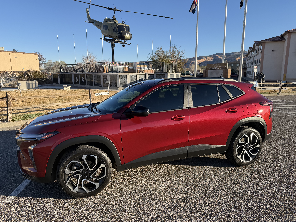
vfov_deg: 56.8
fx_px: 205
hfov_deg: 71.6
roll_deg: +0.7
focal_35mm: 24
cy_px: 111
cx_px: 148
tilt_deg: -11.1
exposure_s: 1/2000
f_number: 1.78
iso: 80
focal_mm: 6.76
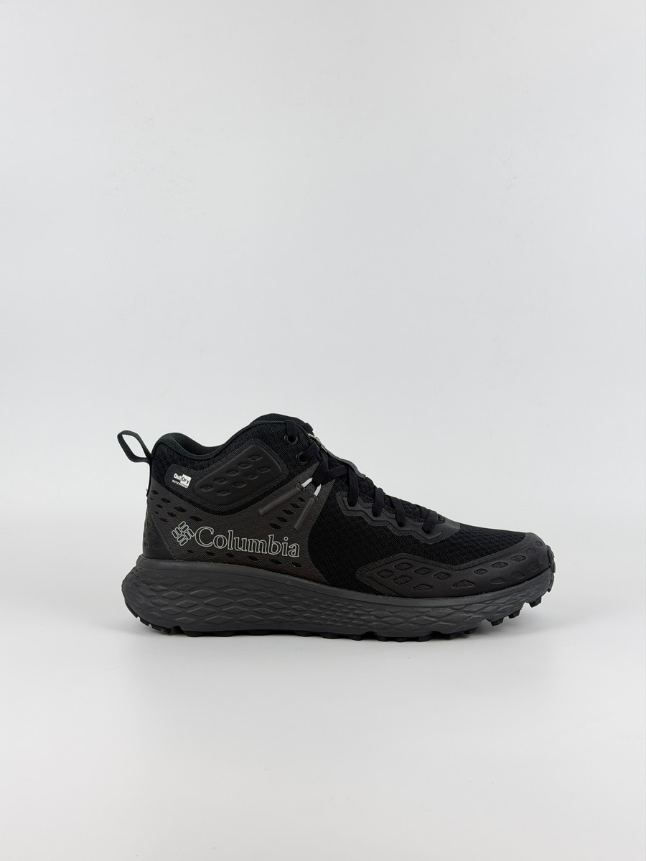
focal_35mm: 48
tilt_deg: -4.1
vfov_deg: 39.7
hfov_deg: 30.3
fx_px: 1194
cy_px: 430
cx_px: 323
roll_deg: +0.2
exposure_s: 1/148
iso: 50
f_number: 1.78
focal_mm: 6.76
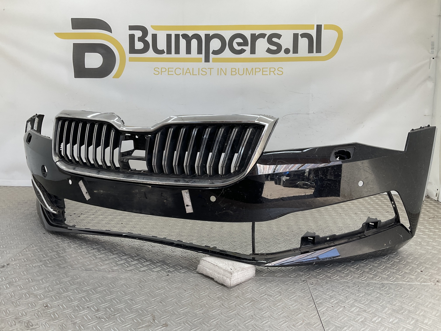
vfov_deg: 48.2
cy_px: 166
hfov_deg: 61.7
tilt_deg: -9.8
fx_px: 369
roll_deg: -1.7
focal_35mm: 29
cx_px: 220
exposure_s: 1/149
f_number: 1.8
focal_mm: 3
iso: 16
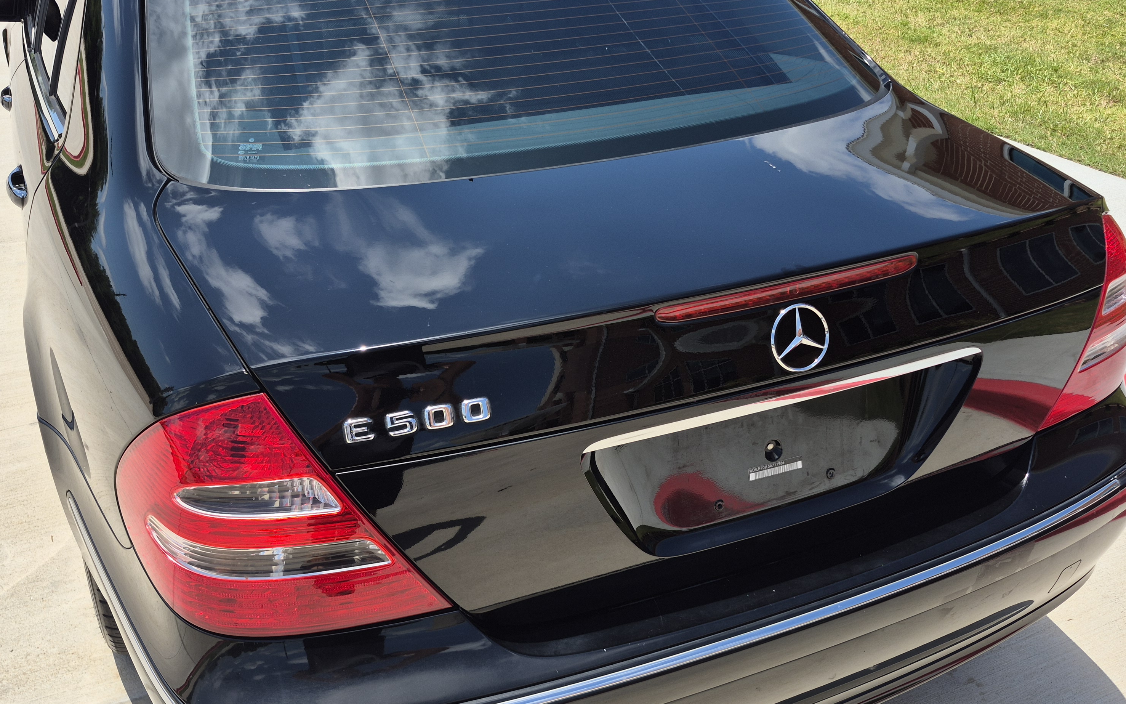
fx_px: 1013
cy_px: 341
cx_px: 524
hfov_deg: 58.1
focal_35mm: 33
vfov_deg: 38.3
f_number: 1.8
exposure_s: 1/2080
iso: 25
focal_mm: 5.4
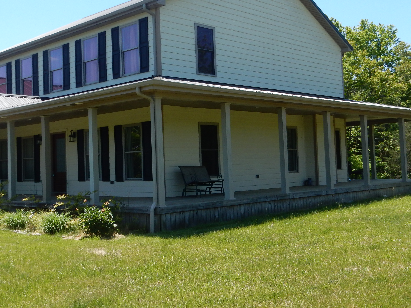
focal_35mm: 46
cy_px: 129
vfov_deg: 31.5
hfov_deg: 41.1
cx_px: 172
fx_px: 546
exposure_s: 1/640
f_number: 4
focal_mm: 5.4
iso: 125
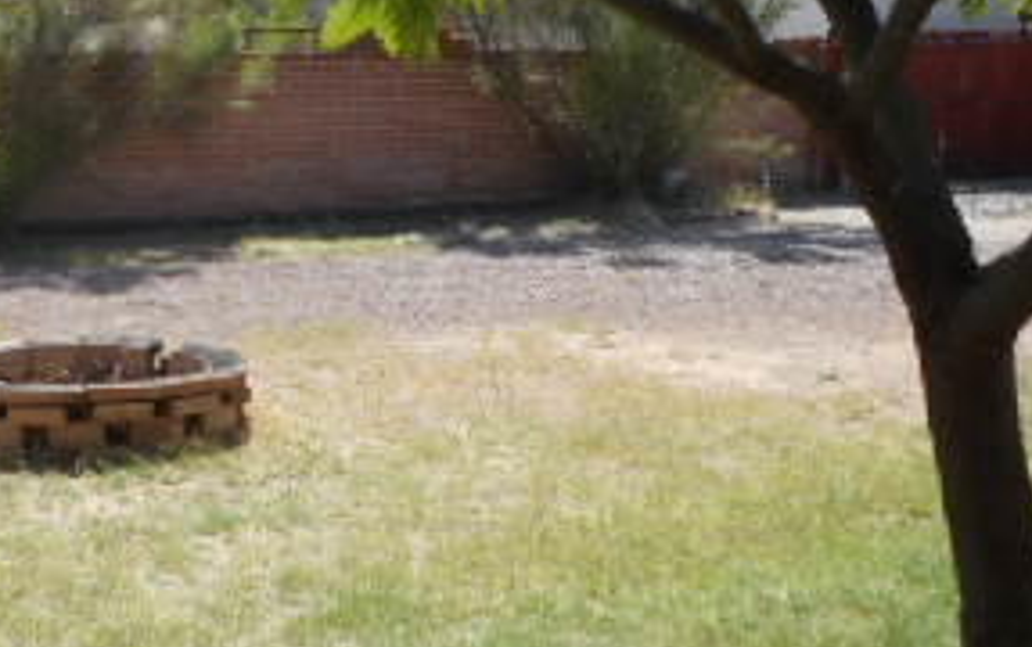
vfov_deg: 21.7
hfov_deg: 33.4
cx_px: 183
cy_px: 101
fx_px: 1661
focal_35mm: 59
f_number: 3.7
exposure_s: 1/400
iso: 80
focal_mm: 4.5
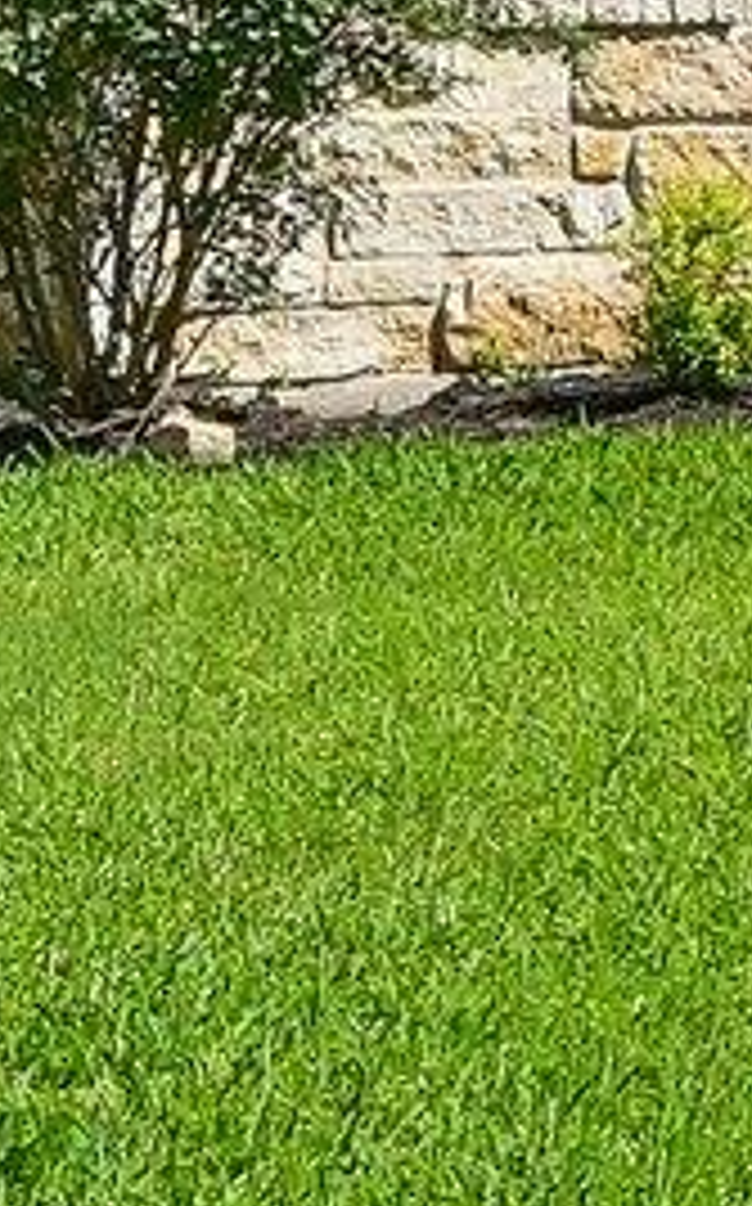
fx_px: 3845
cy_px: -322
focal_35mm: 117
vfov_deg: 16.9
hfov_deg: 8.9
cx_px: 2306
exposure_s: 1/500
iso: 400
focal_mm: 10
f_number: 8
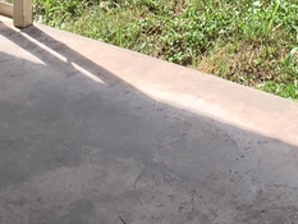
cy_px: -429
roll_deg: -0.6
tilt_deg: -5.4
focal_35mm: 179
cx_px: 252
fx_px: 1542
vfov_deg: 7.4
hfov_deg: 11.0
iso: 25
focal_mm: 4.15
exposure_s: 1/557
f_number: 2.2
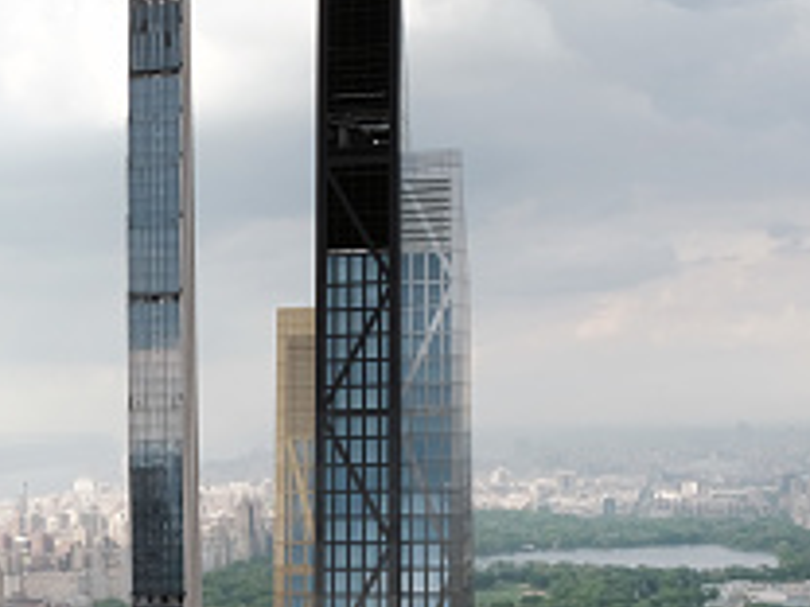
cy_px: 502
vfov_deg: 17.2
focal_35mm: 85
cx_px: -12
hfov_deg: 22.1
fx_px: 1989
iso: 160
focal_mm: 20.6
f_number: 13
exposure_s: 1/50
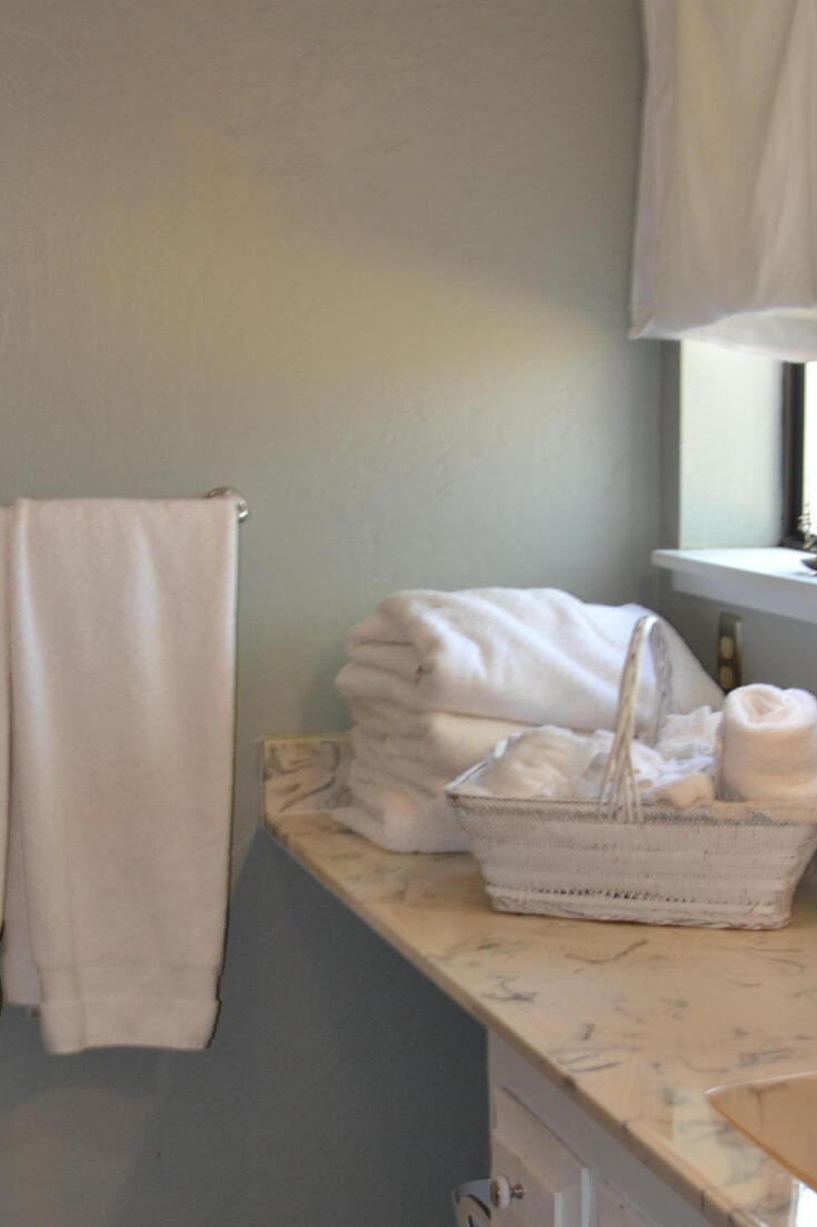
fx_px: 2214
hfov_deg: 20.9
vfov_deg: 30.9
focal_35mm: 65
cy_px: 670
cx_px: 349
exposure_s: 1/60
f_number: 4
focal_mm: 24
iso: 400
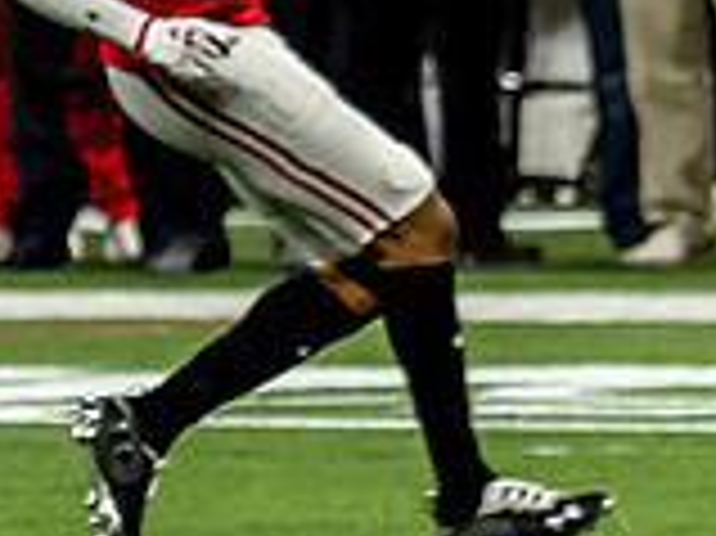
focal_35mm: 1701
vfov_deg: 0.9
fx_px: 35157
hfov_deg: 1.2
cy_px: 21
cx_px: 1226
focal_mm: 142
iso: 1250
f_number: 2.8
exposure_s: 1/1000
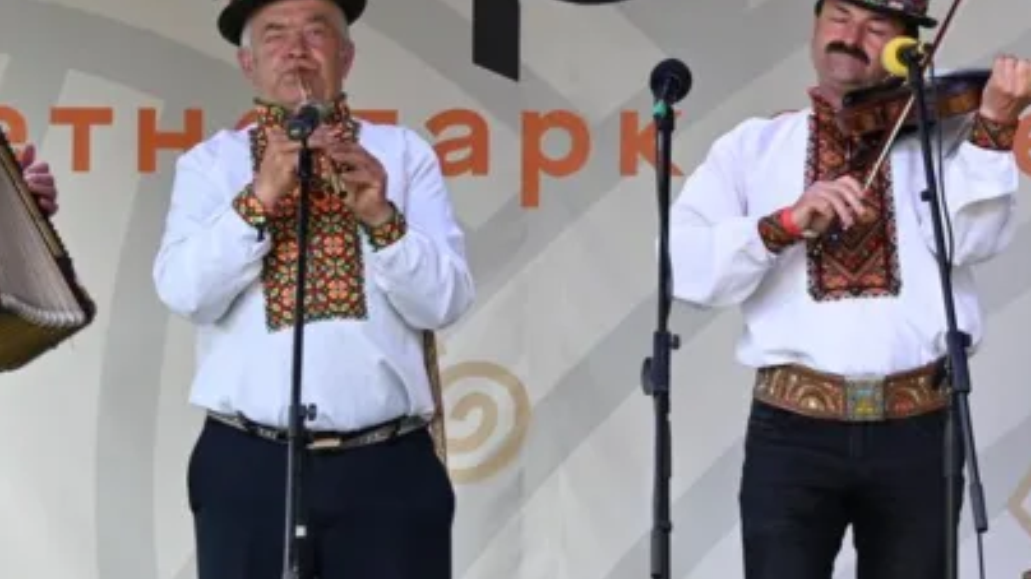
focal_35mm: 207
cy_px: 366
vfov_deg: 5.9
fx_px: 5657
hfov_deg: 10.3
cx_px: 967
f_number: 4
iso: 250
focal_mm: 78
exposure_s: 1/500
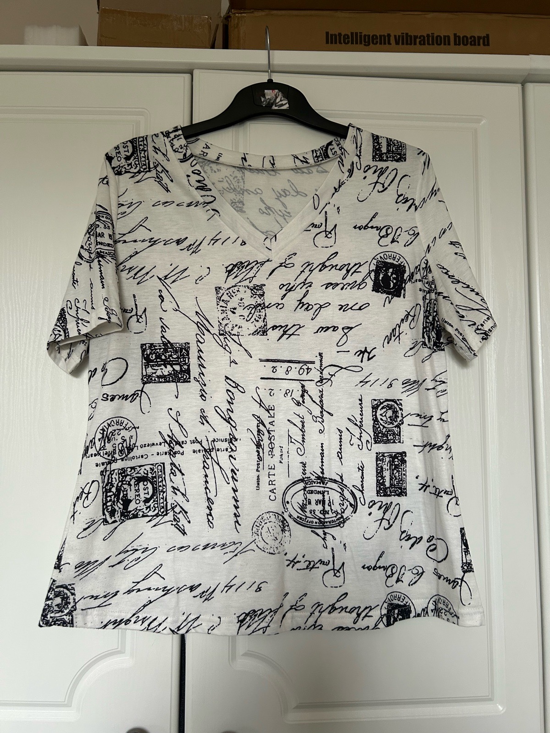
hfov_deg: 53.1
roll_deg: -1.1
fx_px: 551
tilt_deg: +4.8
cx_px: 275
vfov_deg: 67.3
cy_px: 366
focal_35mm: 26
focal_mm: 5.7
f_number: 1.5
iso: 125
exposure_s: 1/63
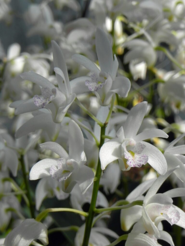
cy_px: 123
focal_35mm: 129
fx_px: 919
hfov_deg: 11.5
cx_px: 92
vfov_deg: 15.3
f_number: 7.1
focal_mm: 23
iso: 160
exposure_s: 1/392
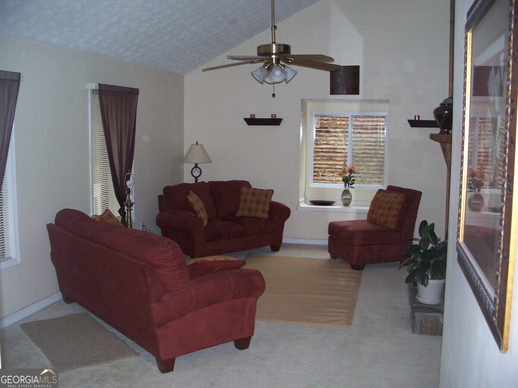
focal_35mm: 37
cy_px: 194
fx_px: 554
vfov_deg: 38.7
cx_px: 259
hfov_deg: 50.1
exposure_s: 1/60
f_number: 2.8
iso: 200
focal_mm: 7.8
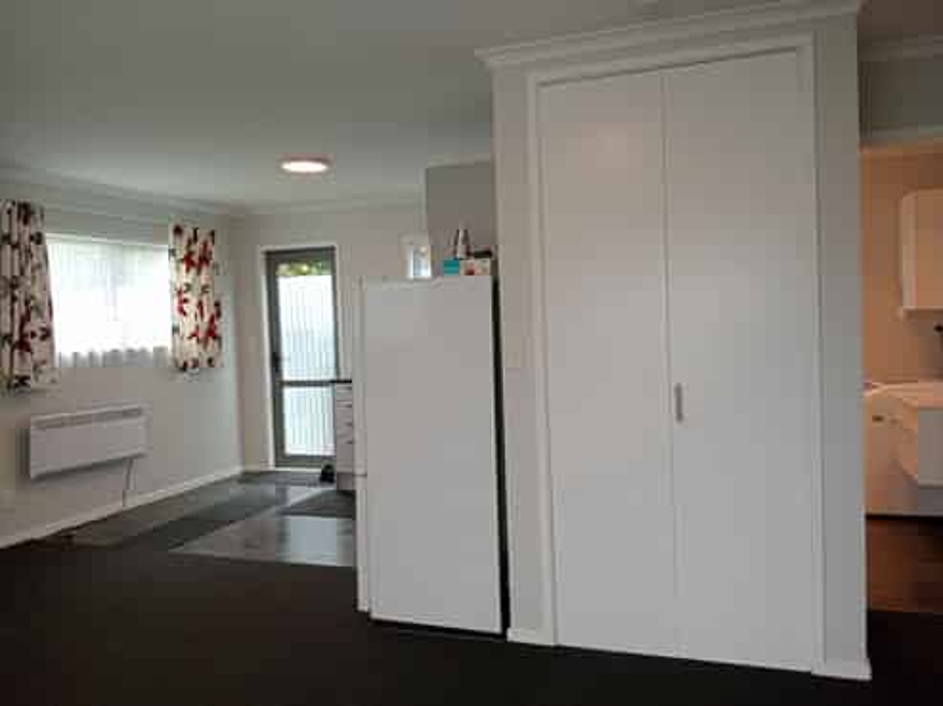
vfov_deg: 49.7
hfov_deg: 63.5
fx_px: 762
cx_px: 472
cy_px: 353
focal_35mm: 28
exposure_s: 1/100
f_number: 1.8
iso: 154
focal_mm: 3.98
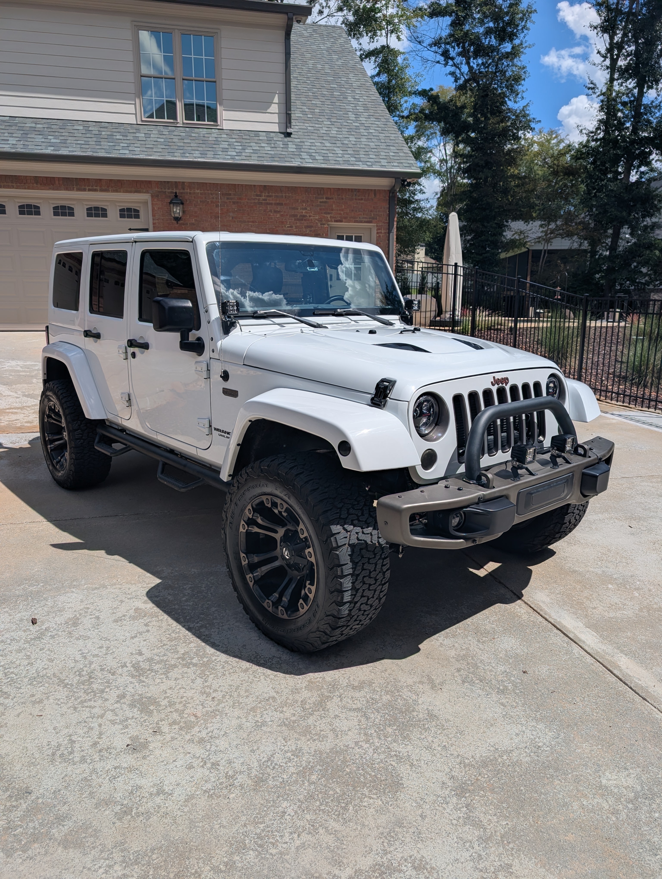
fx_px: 610
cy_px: 440
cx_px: 331
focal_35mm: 24
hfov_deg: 56.9
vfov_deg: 71.5
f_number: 1.68
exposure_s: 1/2604
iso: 23
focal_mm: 6.9
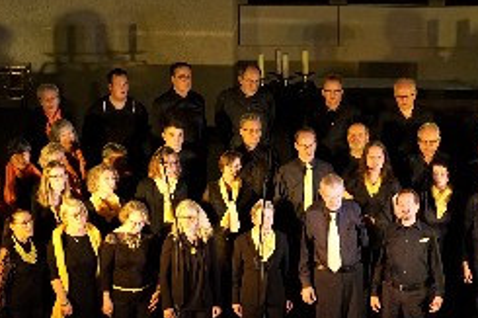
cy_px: 209
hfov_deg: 13.9
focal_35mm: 147
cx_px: 363
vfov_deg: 9.3
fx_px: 1950
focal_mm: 50
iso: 1600
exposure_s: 1/60
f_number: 4
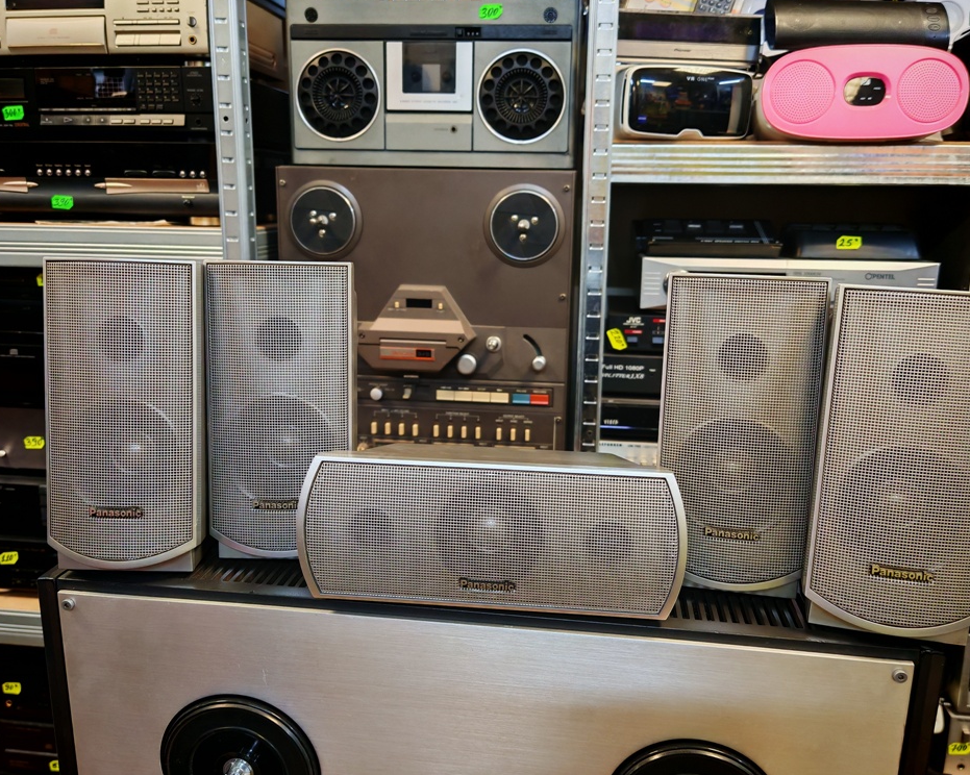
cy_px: 376
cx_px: 503
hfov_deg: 60.4
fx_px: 832
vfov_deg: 49.9
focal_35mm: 29
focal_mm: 6.67
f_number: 1.9
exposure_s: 1/33
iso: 800
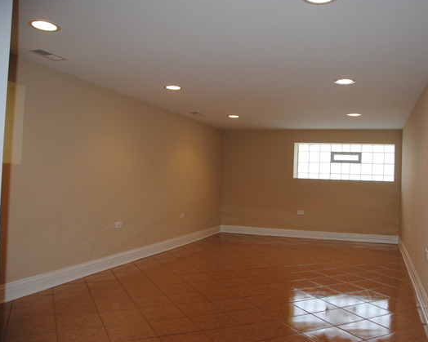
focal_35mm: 31
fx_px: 393
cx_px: 258
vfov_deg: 47.1
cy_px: 171
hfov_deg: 56.7
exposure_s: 1/60
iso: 200
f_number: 3.5
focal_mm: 18
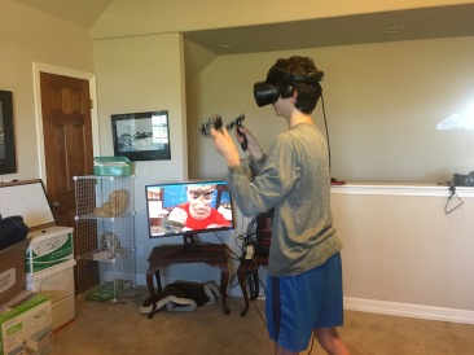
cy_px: 178
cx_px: 237
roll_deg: +1.8
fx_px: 397
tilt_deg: -6.4
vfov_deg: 48.2
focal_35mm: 29
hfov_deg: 61.7
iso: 200
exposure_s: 1/17
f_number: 2.2
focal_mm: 4.15
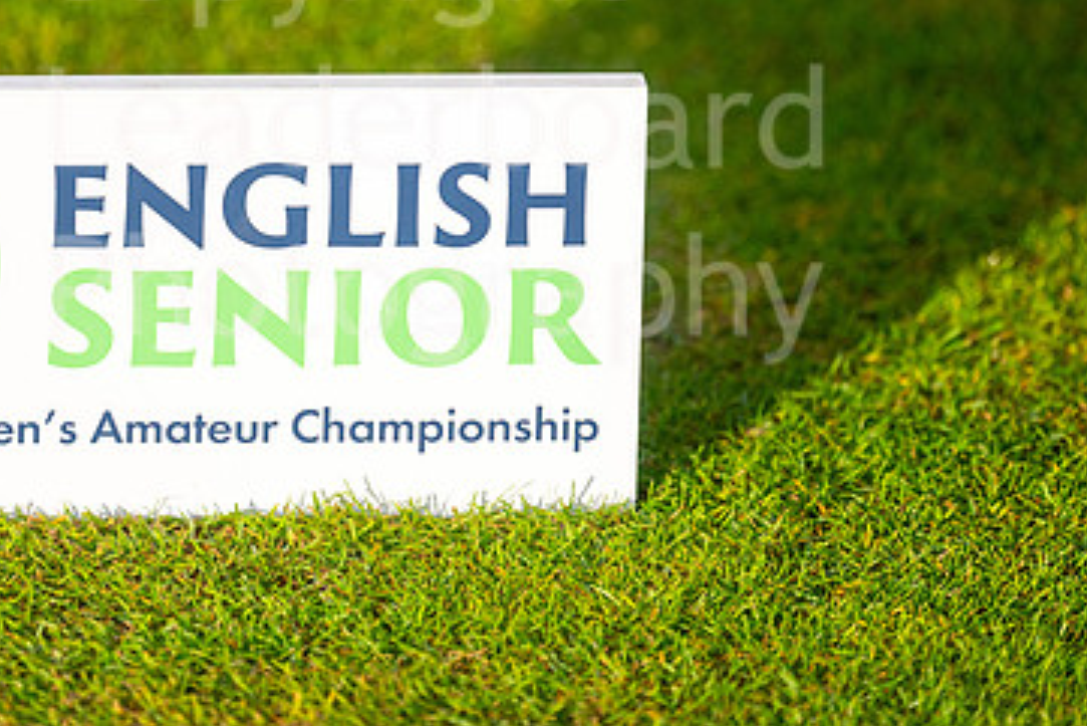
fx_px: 14559
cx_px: 440
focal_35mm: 482
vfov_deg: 2.9
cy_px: 146
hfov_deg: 4.3
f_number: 4
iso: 320
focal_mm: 300
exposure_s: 1/1600
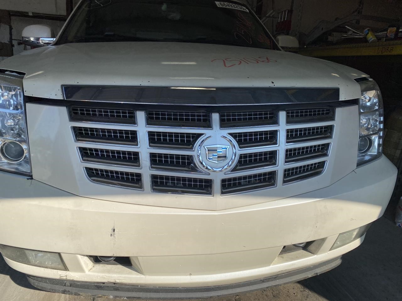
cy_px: 150
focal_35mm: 26
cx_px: 201
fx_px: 302
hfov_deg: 67.3
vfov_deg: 53.1
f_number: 1.8
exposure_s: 1/2571
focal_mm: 4.25
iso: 32
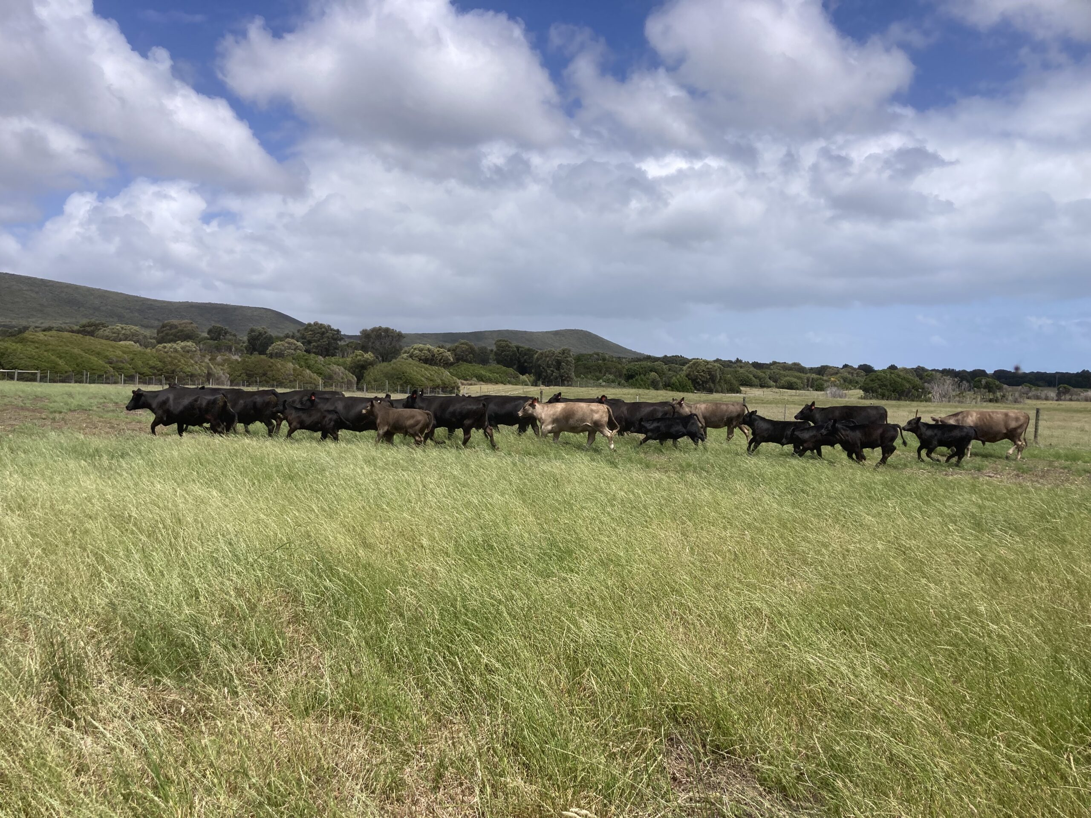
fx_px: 882
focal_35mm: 28
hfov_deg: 63.4
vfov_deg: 49.7
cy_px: 409
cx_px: 546
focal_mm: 3.99
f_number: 1.8
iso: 25
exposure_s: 1/3436
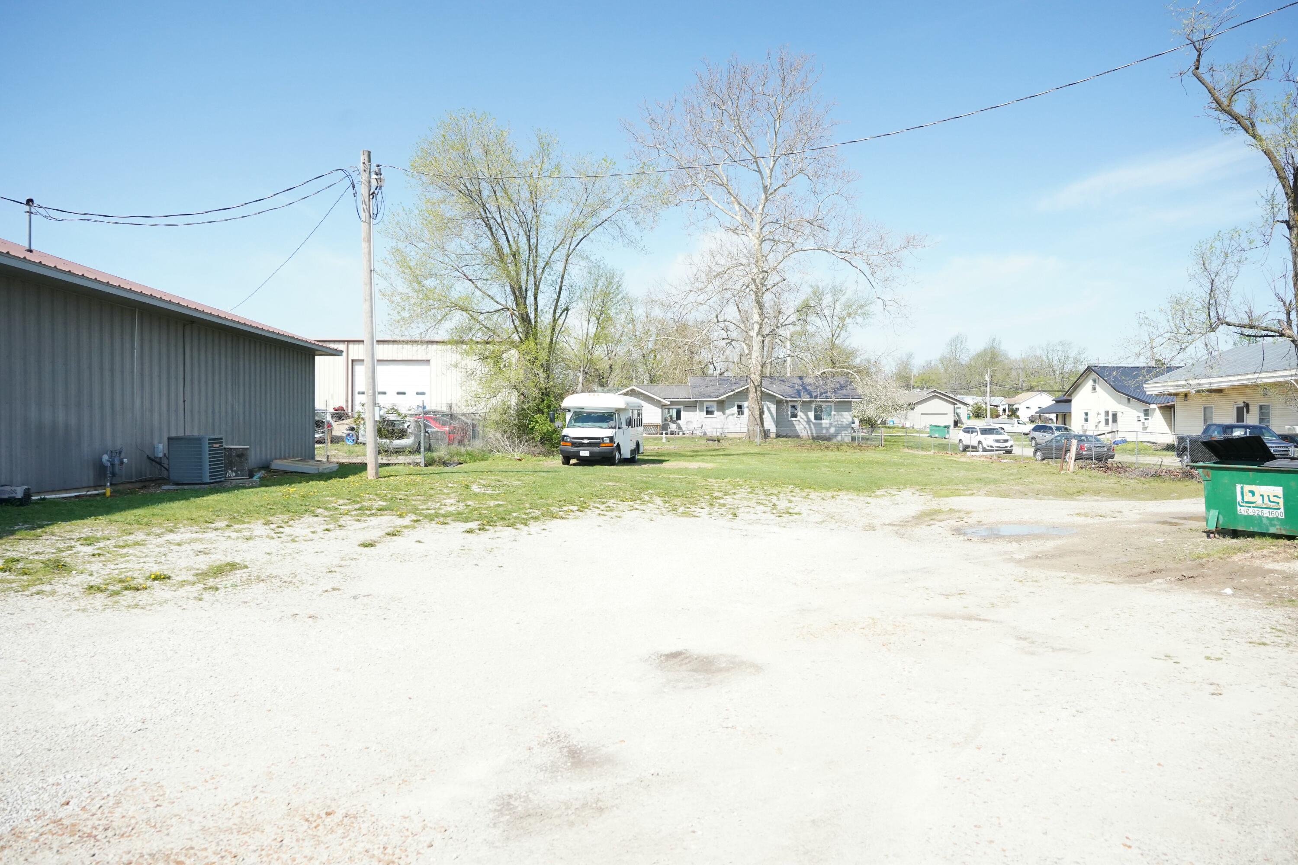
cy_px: 432
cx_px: 649
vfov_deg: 53.1
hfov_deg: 73.7
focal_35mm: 24
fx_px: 865
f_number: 5
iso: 3200
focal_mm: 24
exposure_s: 1/8000
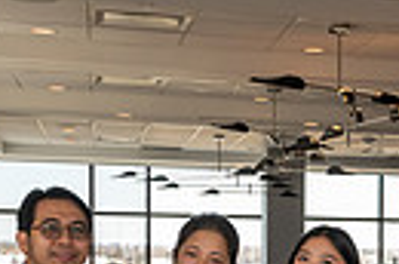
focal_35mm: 114
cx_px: 552
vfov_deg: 11.7
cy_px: 319
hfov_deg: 16.7
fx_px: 1260
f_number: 7.1
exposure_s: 1/250
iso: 1000
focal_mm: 25.5
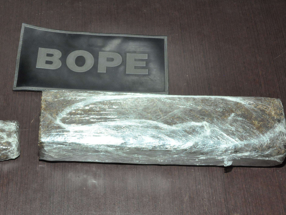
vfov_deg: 21.3
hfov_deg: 28.1
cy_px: 108
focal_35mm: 69
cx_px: 129
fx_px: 570
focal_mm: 42
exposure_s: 1/200
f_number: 25
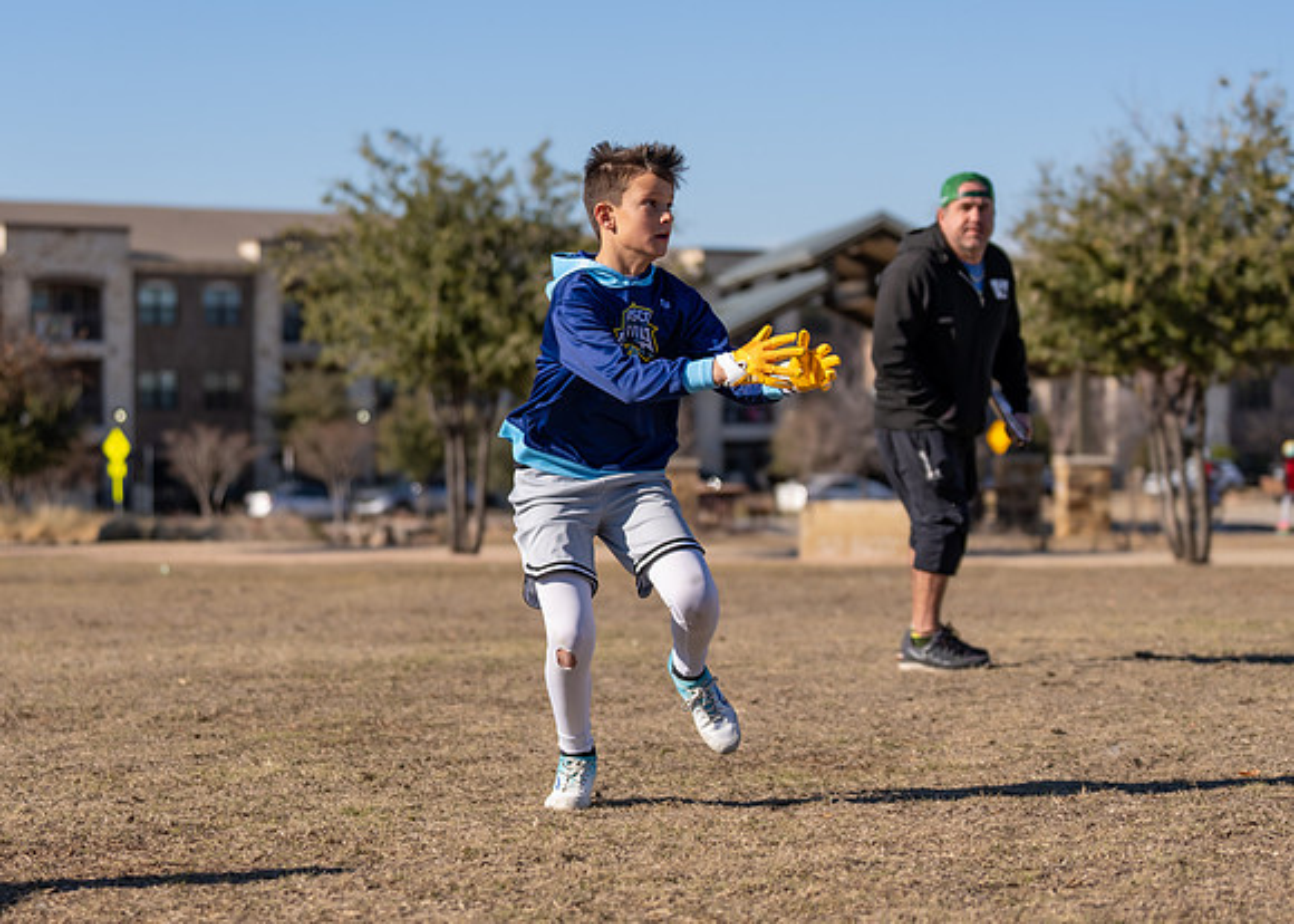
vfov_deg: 13.0
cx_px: 610
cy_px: 423
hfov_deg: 18.1
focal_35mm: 111
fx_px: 4066
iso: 100
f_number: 2.8
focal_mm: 76
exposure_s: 1/2500
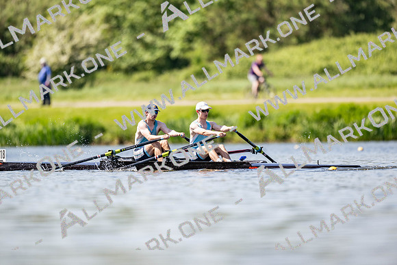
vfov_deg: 2.3
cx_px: 198
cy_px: 132
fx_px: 6621
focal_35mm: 600
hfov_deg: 3.4
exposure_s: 1/2500
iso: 320
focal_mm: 600
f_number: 4
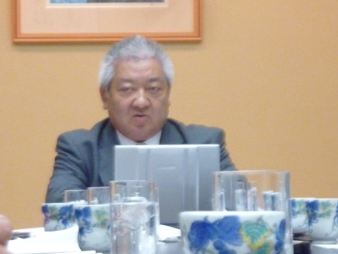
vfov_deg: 7.9
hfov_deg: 10.6
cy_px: 127
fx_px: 1826
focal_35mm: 187
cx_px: 169
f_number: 4.3
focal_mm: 17
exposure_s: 1/25
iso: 800
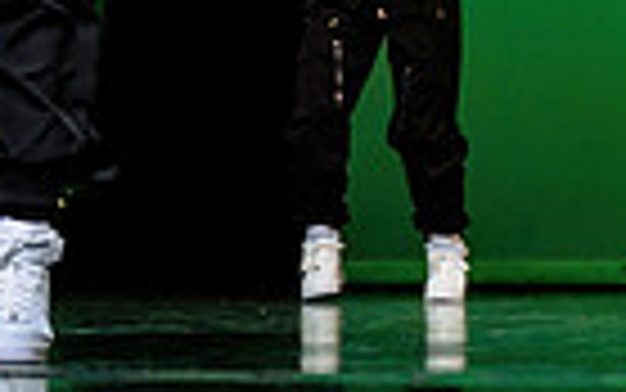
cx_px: 878
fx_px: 4028
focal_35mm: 236
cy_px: -363
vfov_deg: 5.5
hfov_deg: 8.7
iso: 2000
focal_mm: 54
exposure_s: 1/270
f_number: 2.8
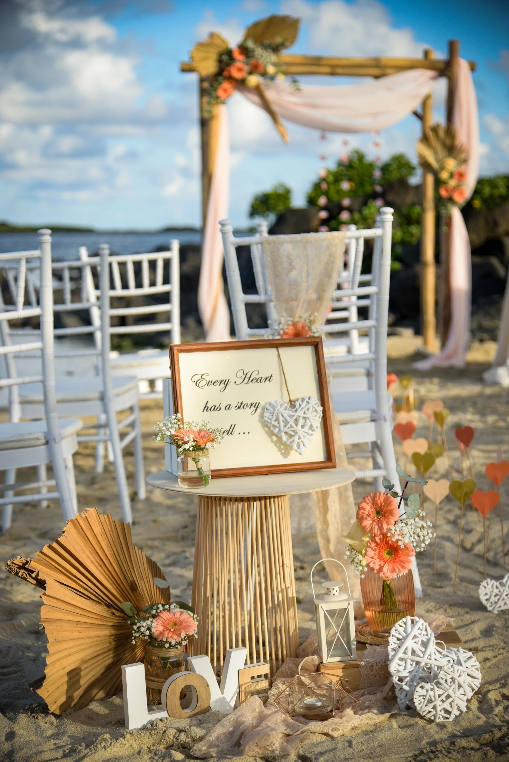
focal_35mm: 62
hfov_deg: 21.9
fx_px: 1314
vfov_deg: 32.4
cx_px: 254
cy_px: 381
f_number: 4
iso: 400
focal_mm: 62
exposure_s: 1/2500
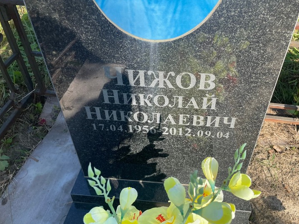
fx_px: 251
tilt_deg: -45.7
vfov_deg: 48.2
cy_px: 107
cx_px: 163
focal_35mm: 29
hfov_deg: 61.5
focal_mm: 4.2
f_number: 1.6
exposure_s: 1/1473
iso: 32
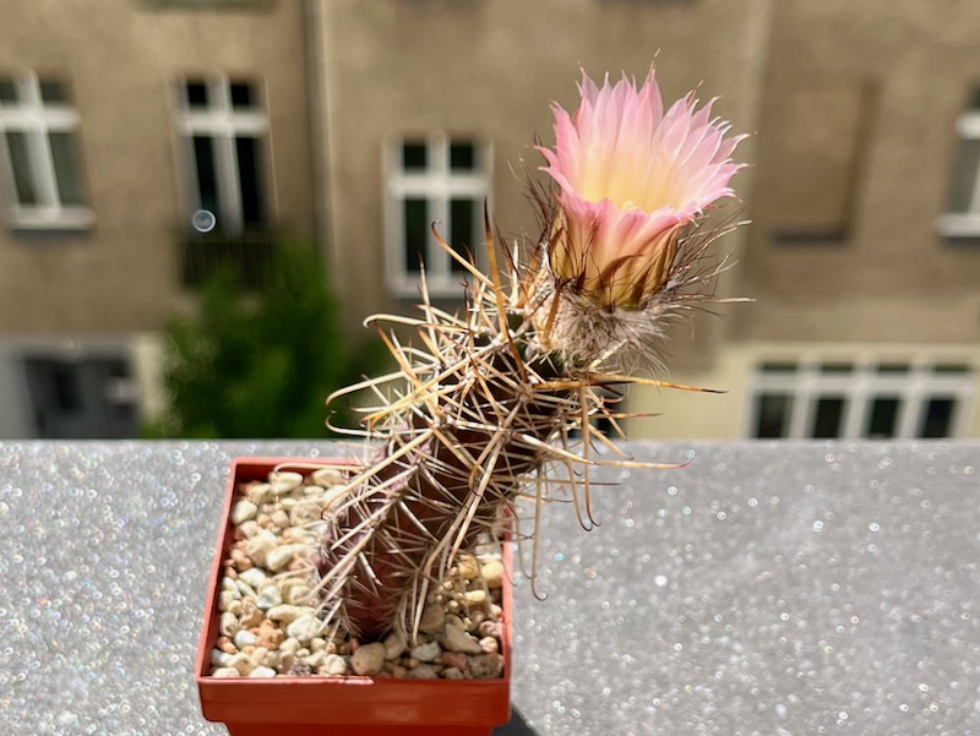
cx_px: 490
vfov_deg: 53.1
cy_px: 368
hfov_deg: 67.3
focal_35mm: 26
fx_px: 737
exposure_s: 1/2179
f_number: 1.6
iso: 50
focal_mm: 5.1
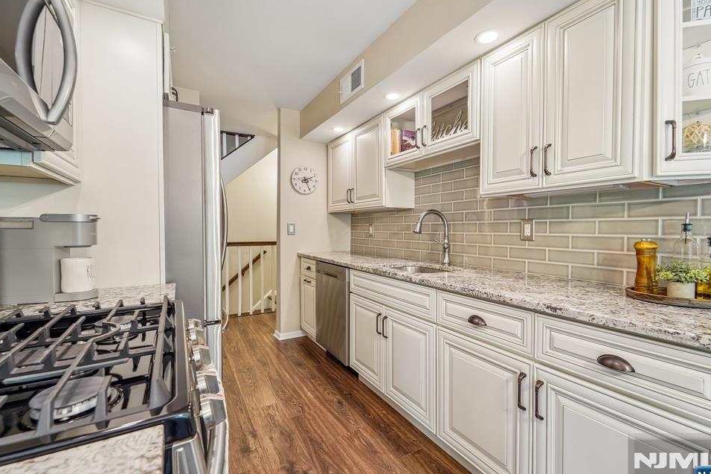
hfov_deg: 100.4
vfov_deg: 77.3
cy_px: 233
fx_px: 296
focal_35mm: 15
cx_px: 358
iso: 400
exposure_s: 1/4
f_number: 8
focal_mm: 14
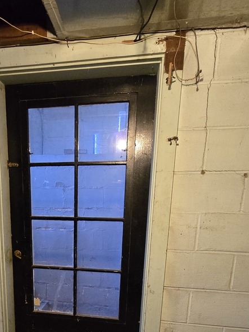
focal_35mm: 24
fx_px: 230
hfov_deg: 55.1
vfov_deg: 66.9
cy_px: 250
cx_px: 74
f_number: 2.2
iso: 1250
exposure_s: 1/60
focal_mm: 2.2
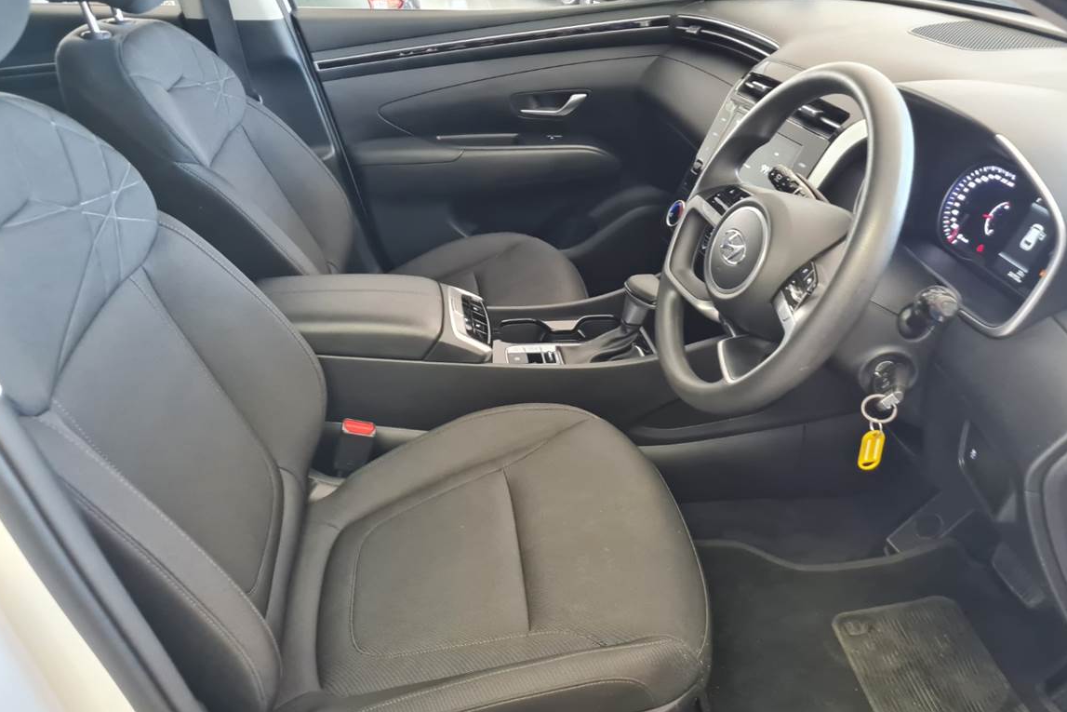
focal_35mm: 28
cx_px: 542
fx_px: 830
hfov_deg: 65.5
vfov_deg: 46.4
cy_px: 383
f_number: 1.8
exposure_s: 1/50
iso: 640
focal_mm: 5.4
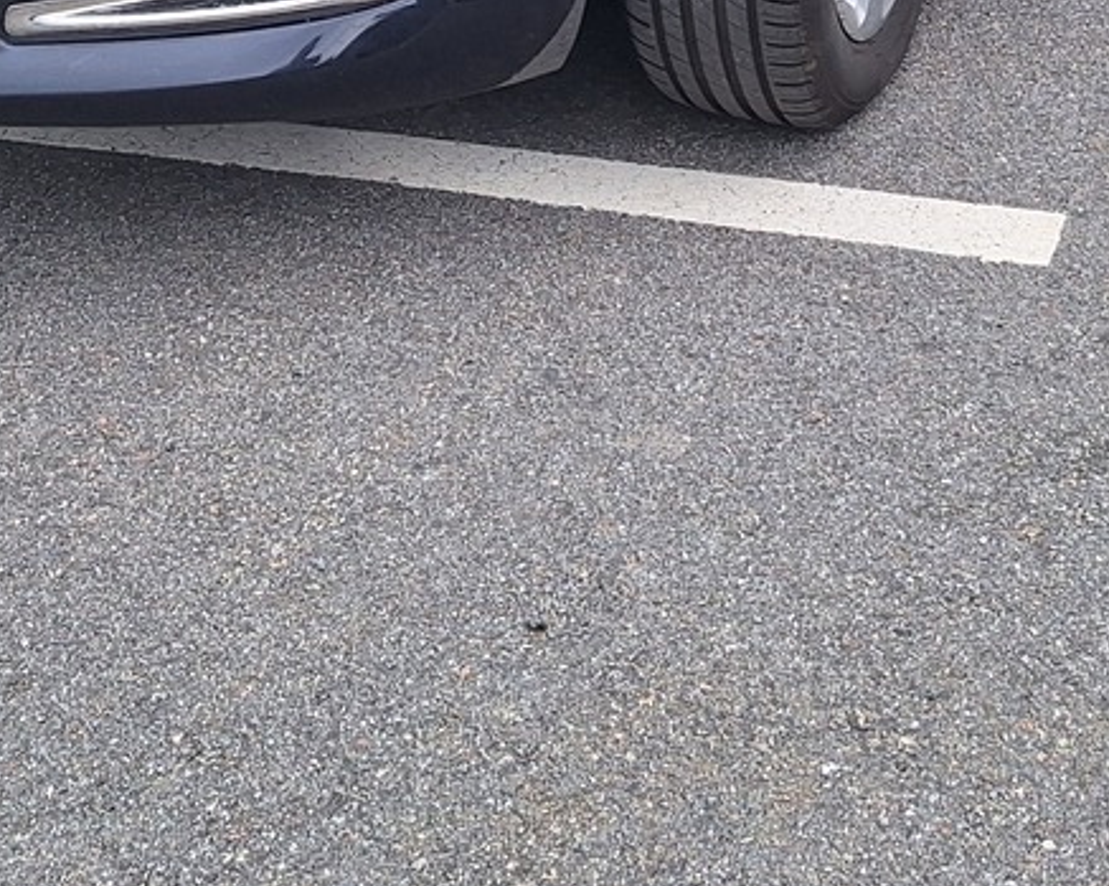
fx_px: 2427
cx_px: 667
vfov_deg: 18.4
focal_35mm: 74
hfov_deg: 25.7
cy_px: -426
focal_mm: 5.54
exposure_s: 1/1003
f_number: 1.8
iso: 40
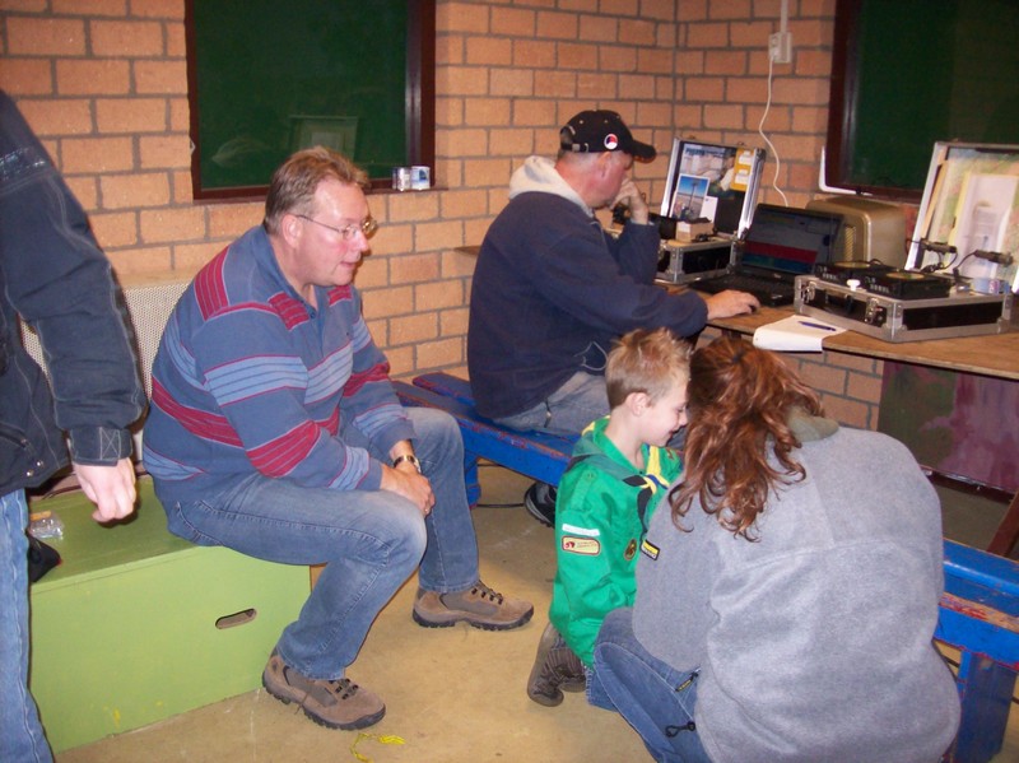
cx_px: 510
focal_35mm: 36
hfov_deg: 51.4
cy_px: 382
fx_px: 1059
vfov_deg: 39.6
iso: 200
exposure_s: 1/64
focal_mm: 6
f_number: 2.7
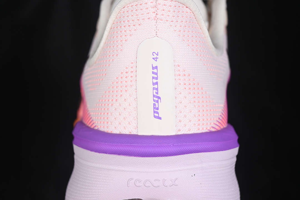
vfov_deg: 18.2
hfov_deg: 27.0
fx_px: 625
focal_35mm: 75
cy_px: 100
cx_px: 150
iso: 160
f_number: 7.1
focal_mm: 50
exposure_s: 1/80
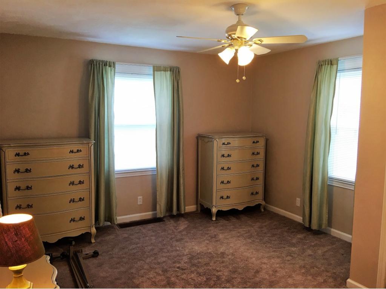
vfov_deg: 48.2
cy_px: 144
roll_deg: -0.6
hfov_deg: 61.7
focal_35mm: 29
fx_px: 323
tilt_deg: -5.5
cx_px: 193
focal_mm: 4.15
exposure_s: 1/15
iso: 25
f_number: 2.2
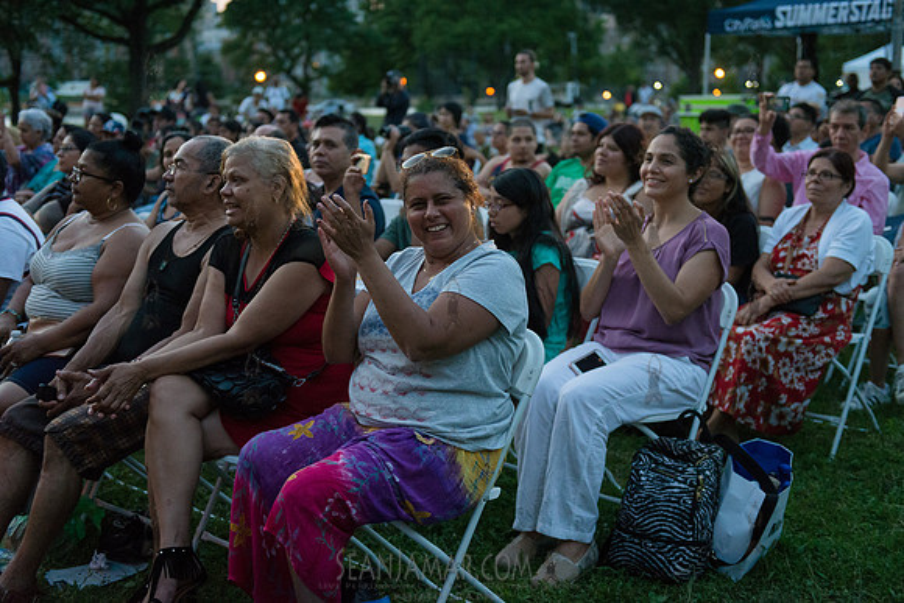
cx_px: 452
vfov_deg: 30.5
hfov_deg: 44.5
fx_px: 1105
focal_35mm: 44
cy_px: 302
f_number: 2.8
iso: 4000
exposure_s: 1/1250
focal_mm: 44
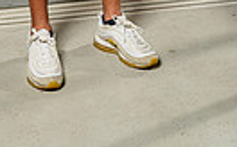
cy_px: -235
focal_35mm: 122
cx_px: 66
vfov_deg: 9.3
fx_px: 787
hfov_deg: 17.1
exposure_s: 1/250
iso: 640
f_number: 5.6
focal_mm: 35
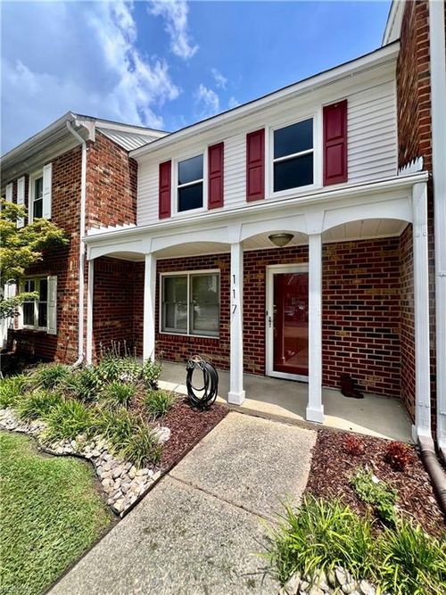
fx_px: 223
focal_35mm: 13
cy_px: 298
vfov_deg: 106.2
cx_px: 223
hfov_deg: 89.9
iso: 32
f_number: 1.8
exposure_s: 1/1179
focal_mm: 1.57
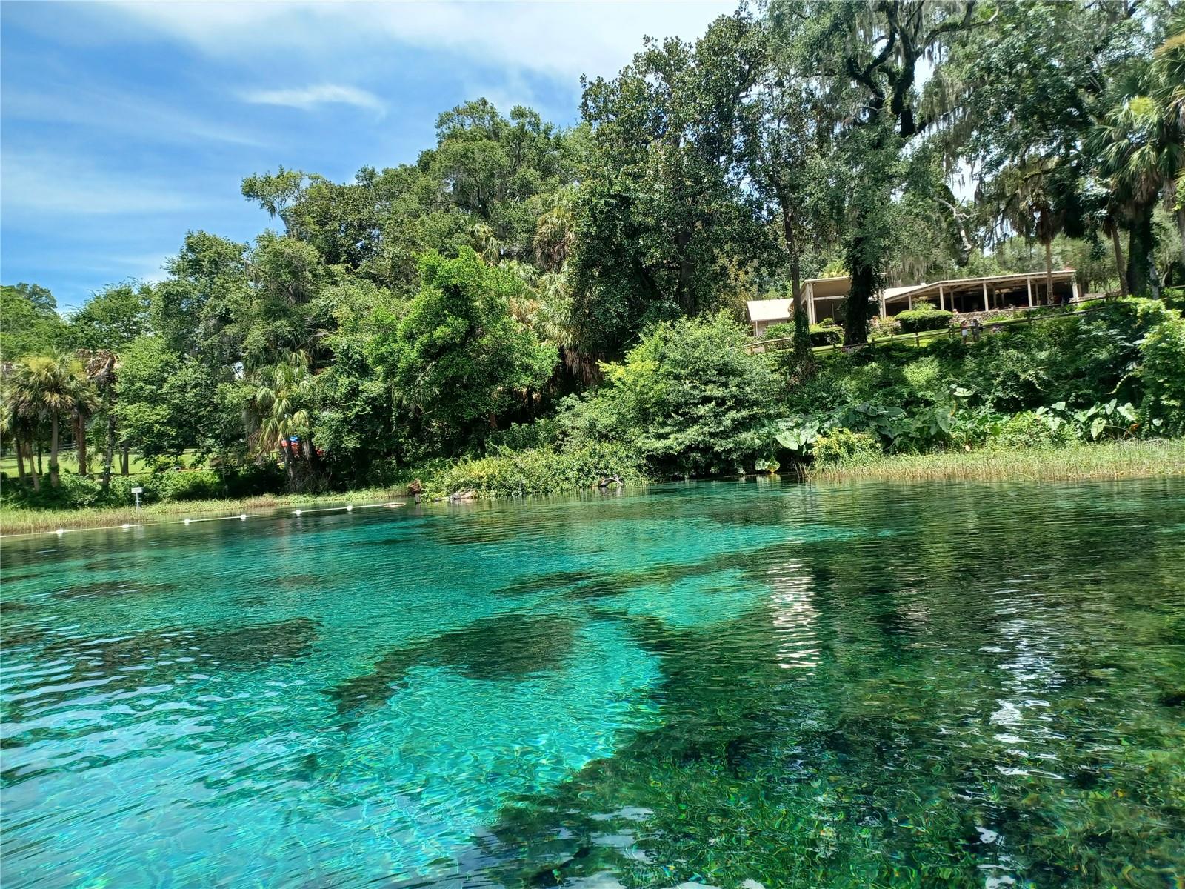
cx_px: 592
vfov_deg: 54.9
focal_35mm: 25
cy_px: 444
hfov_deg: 69.4
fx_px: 856
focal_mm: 4.6
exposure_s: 1/246
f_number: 1.8
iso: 32
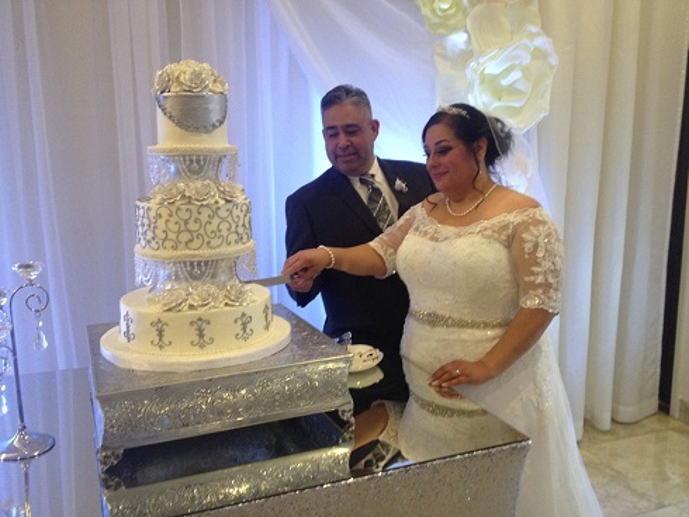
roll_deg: +1.0
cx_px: 344
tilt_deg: -10.3
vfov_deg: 40.7
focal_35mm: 35
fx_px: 697
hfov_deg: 52.6
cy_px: 258
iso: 200
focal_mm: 4.28
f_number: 2.4
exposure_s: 1/20
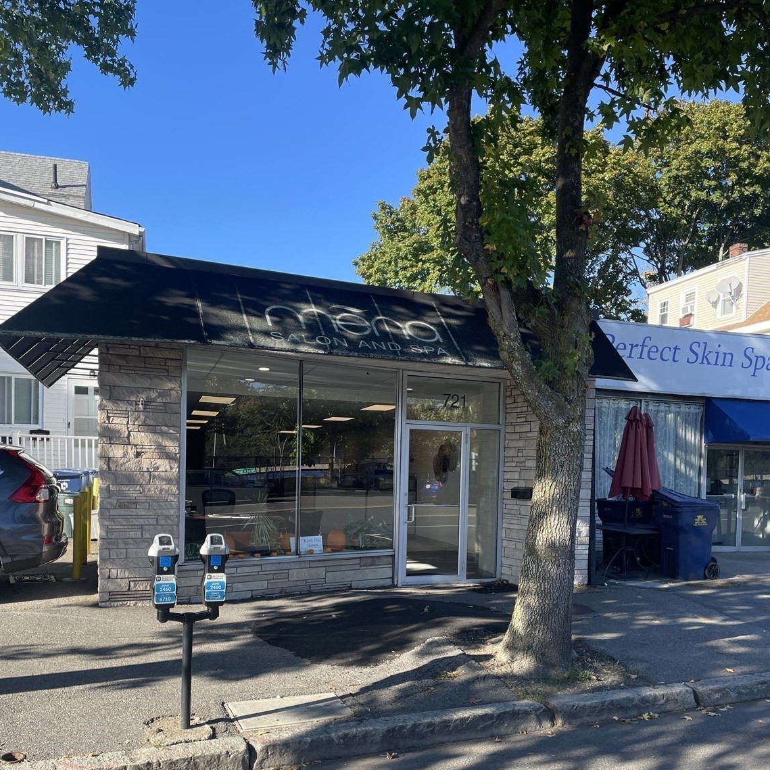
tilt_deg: +1.0
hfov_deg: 52.5
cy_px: 501
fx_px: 780
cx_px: 382
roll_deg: -1.5
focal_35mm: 31
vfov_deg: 51.7
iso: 32
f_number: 1.6
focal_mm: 4.2
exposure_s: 1/1024
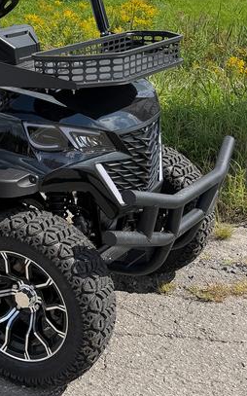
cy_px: 73
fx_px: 647
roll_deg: -0.3
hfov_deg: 19.9
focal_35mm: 60
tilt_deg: -15.8
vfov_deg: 33.0
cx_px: -73
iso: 80
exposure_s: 1/3953
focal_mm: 6.76
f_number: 1.78
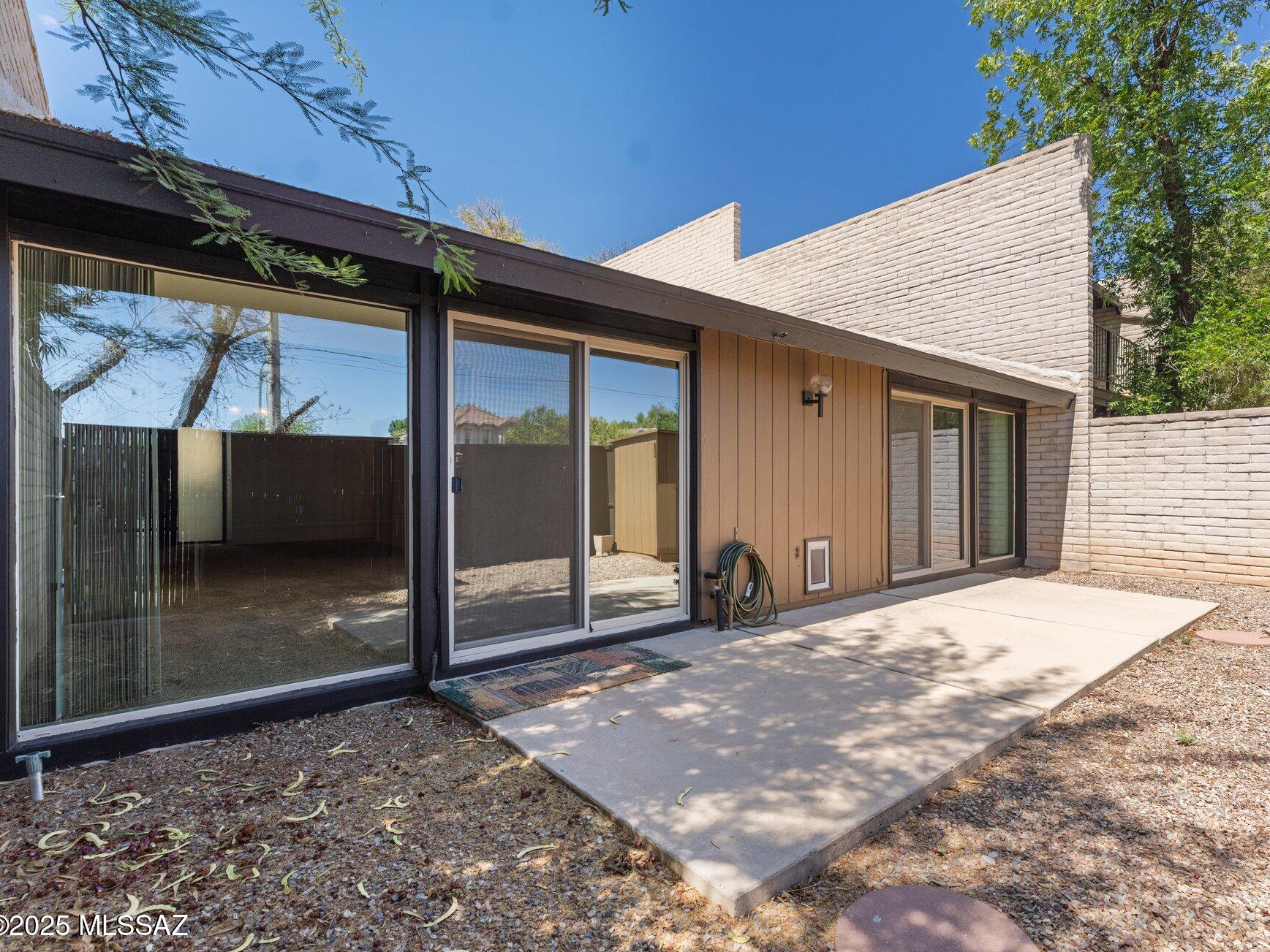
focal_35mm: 17
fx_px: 628
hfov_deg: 90.0
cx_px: 733
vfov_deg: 74.4
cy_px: 472
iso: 400
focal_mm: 15.1
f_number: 5.6
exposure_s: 1/400
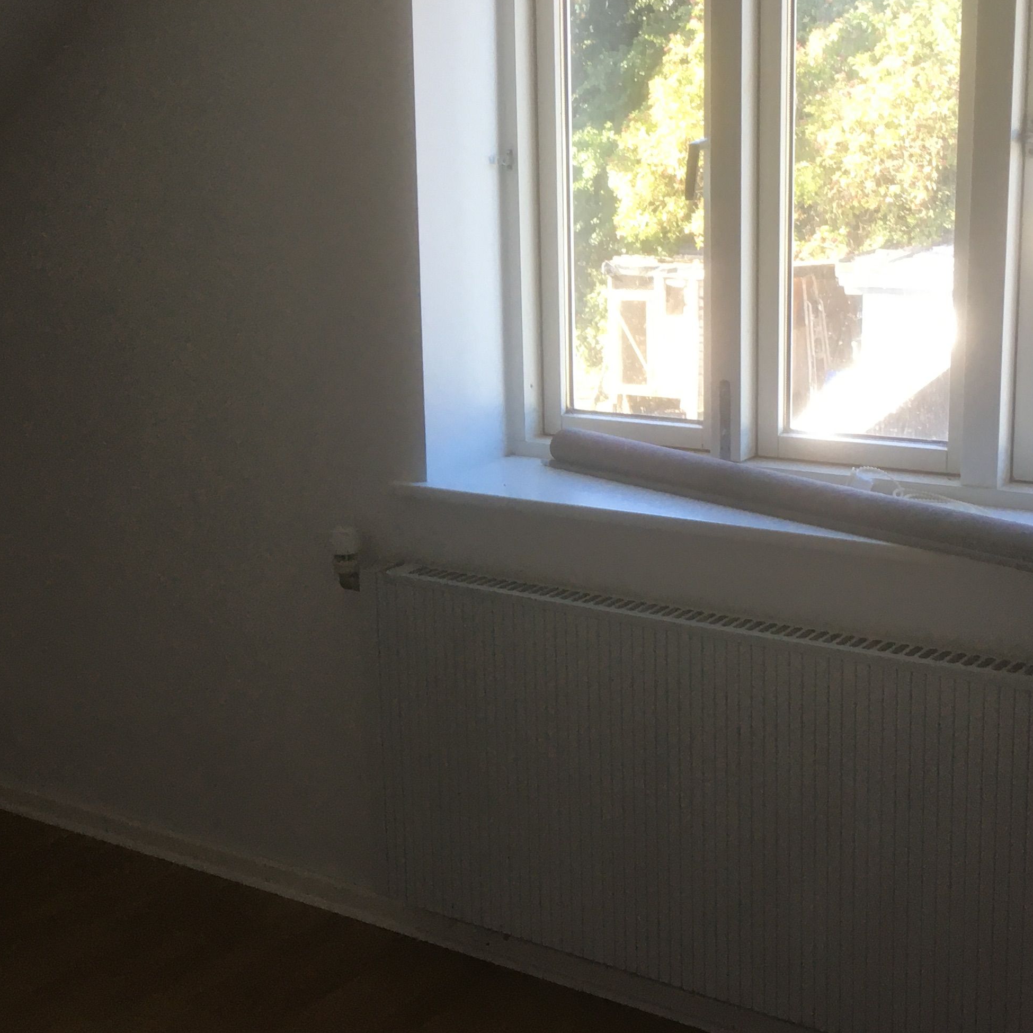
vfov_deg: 32.2
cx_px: 353
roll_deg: +3.0
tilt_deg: -12.3
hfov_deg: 32.0
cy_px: 500
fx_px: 1789
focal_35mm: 53
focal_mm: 4.15
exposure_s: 1/33
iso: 25
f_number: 2.2
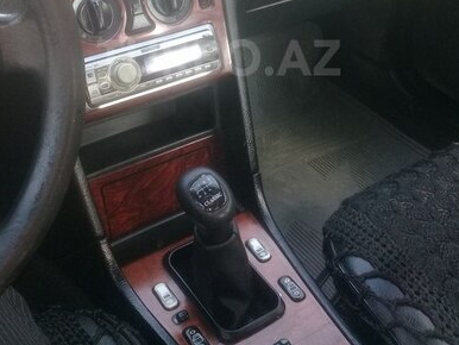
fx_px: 703
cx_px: 219
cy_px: 58
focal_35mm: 53
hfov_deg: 36.1
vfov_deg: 26.9
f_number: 2.2
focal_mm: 3.3
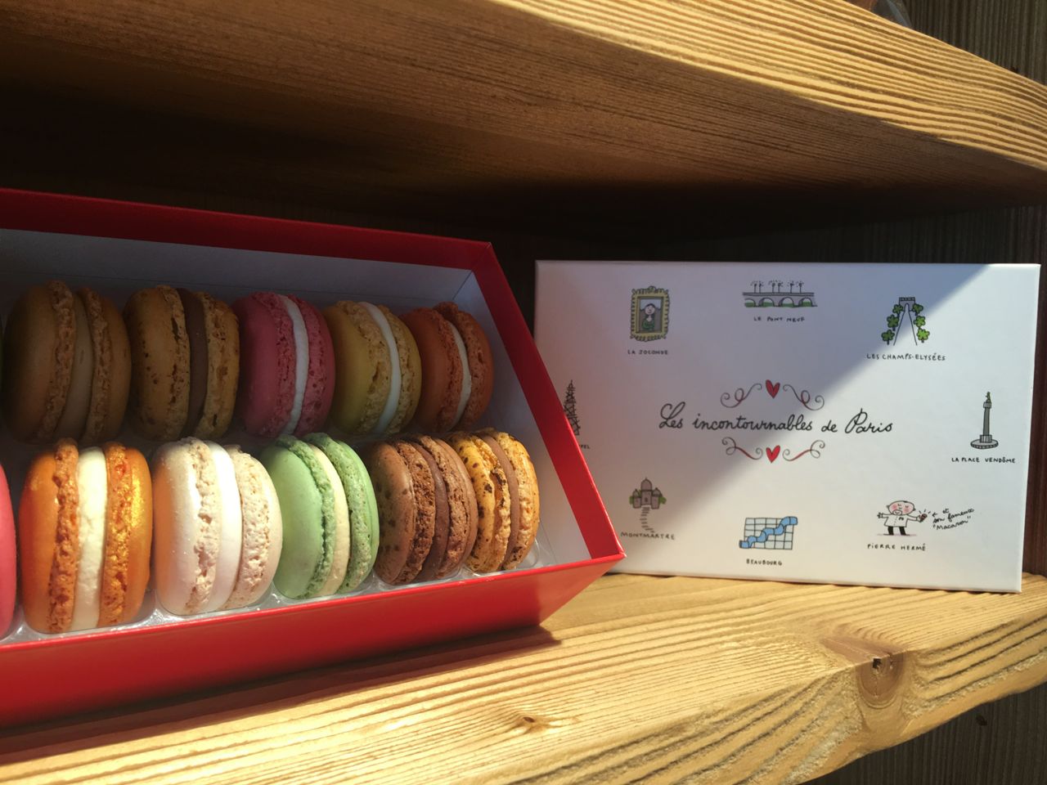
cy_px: 392
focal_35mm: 29
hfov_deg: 61.7
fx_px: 877
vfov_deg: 48.2
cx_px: 524
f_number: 2.2
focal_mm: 4.15
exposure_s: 1/50
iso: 32
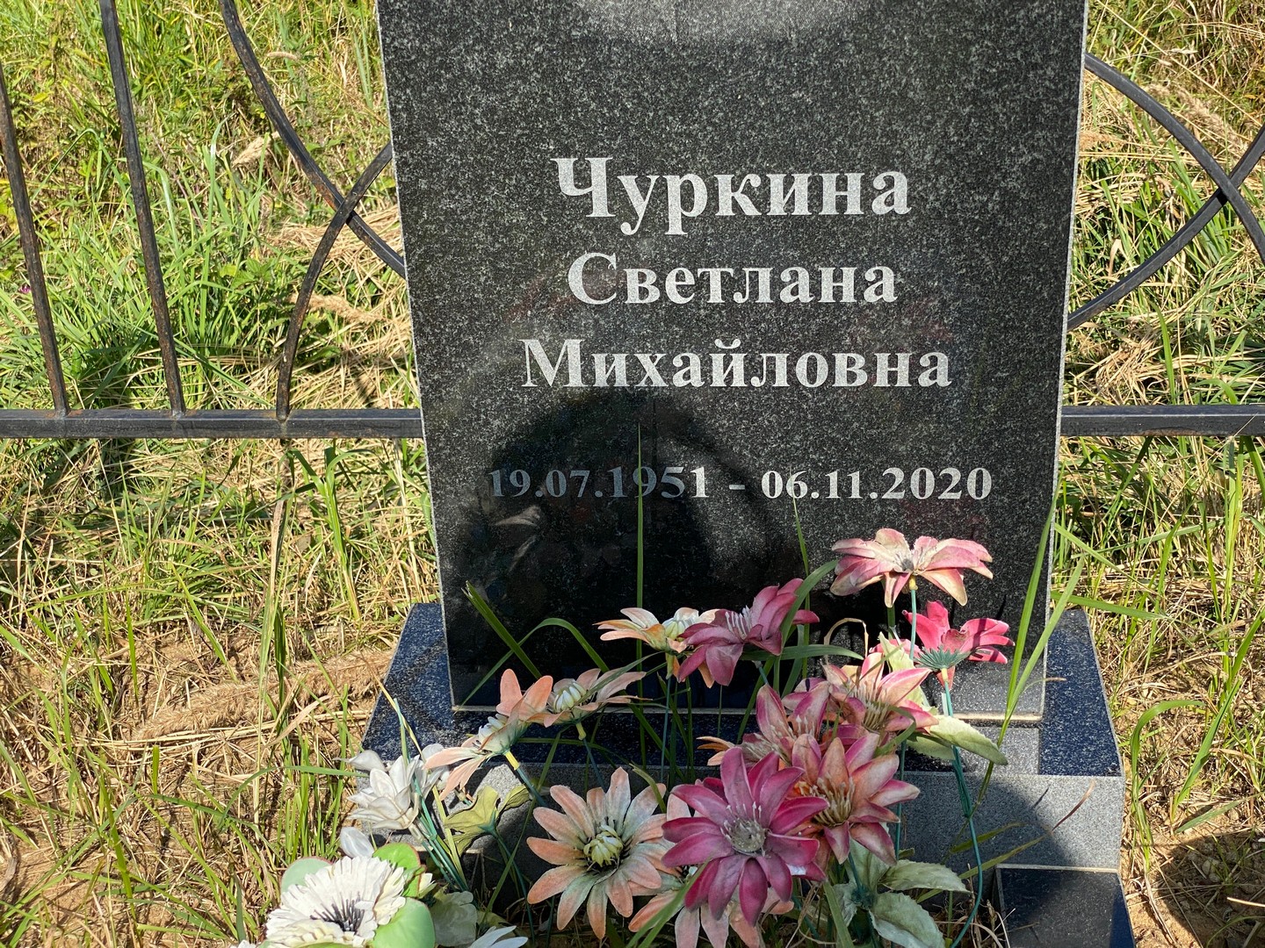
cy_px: 474
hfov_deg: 36.8
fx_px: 1900
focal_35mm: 52
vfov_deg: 28.0
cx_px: 632
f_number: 2
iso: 20
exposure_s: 1/940
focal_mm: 6
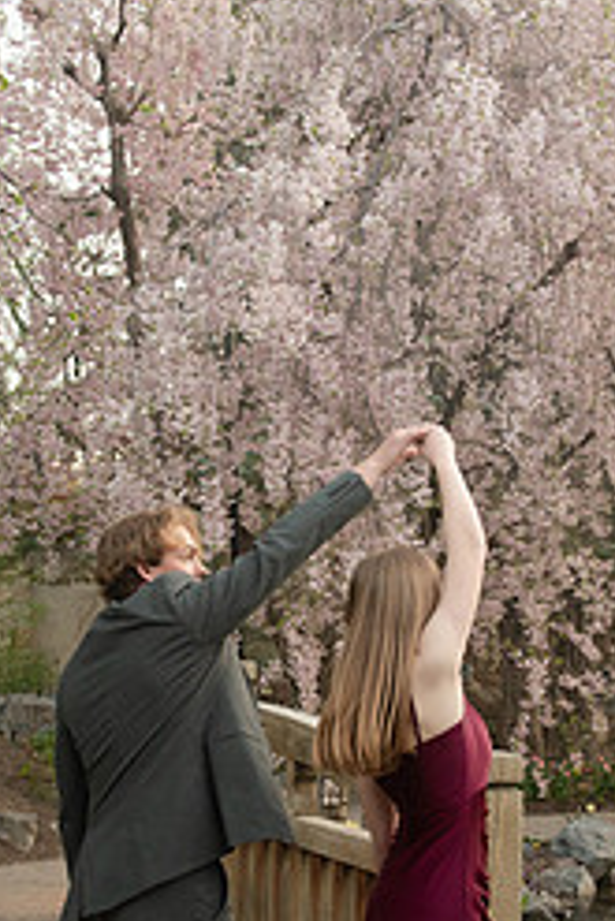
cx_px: 239
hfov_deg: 21.9
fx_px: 1586
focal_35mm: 62
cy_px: 697
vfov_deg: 31.7
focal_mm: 34
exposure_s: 1/125
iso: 800
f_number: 5.6
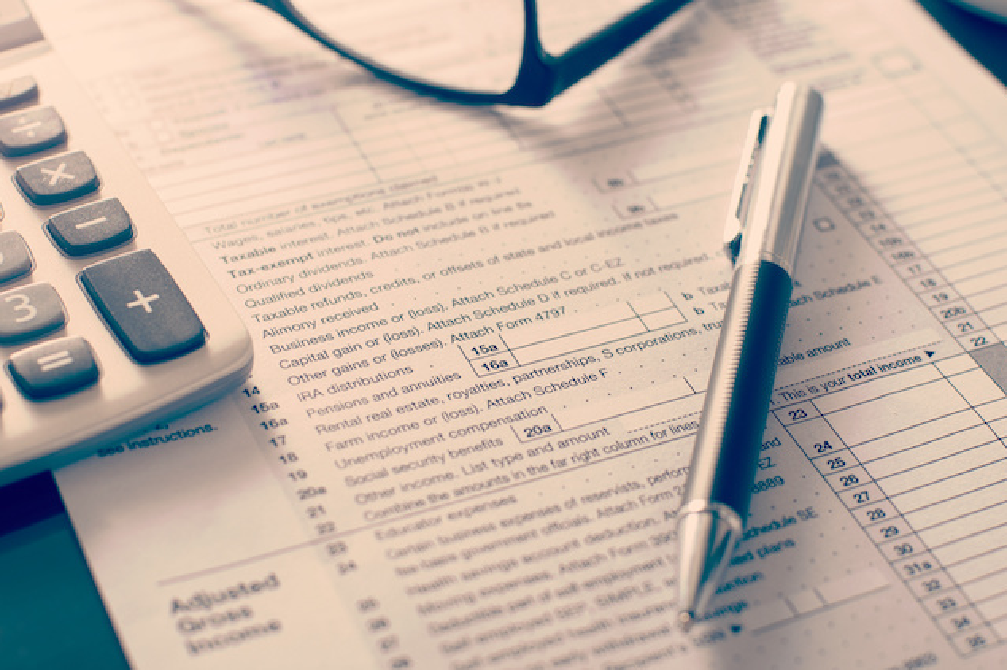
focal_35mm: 71
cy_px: 271
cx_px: 484
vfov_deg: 19.1
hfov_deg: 28.5
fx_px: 1985
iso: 100
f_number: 4
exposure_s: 1/250
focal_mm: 50
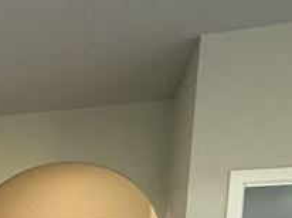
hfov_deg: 18.4
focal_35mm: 87
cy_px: 405
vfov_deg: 14.6
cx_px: -211
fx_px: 733
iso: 200
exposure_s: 1/120
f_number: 2.2
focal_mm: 2.22
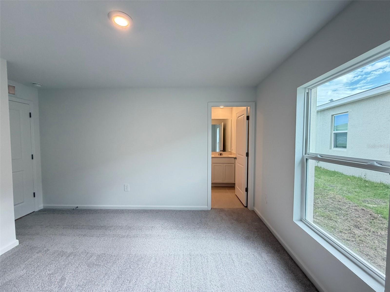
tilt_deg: -2.7
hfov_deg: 102.1
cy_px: 146
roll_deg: +0.6
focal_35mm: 14
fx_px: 158
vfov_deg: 85.7
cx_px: 195
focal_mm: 2.22
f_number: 2.2
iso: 200
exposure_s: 1/120
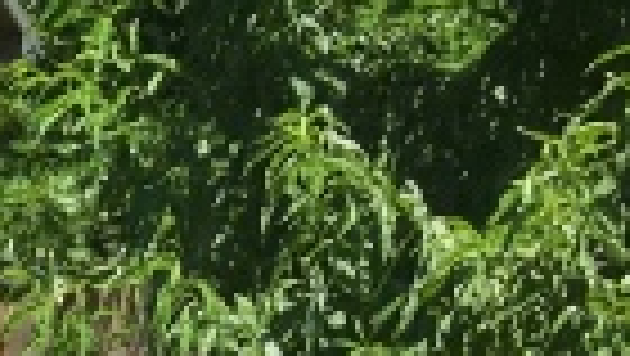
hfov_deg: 10.8
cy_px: 1091
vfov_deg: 6.2
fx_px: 3026
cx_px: -630
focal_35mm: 181
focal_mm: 4.15
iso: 25
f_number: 2.2
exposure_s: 1/1183
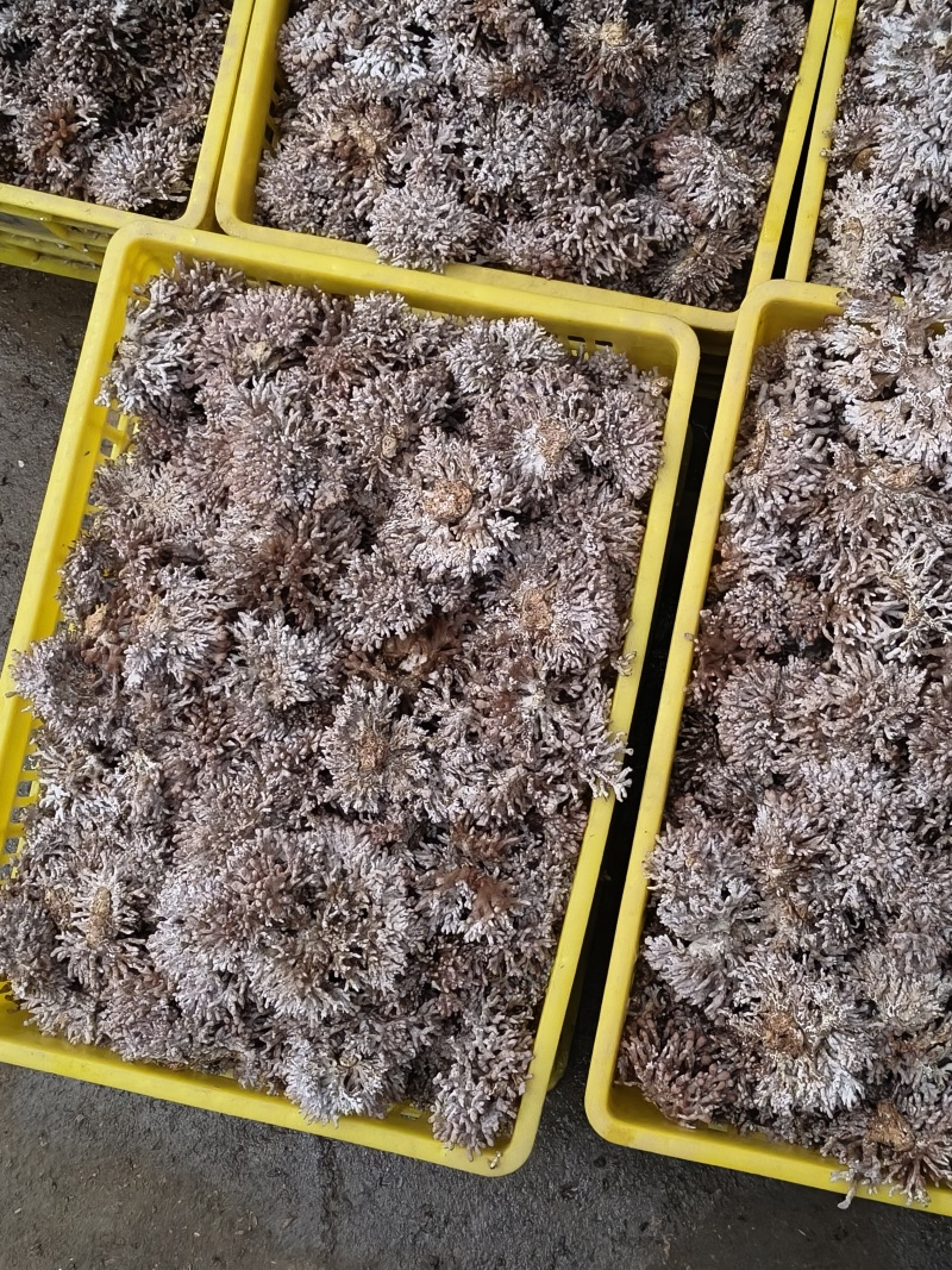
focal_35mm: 47
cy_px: 635
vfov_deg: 40.4
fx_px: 1724
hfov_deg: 30.9
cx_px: 476
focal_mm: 4.84
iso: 1250
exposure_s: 1/25
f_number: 1.8
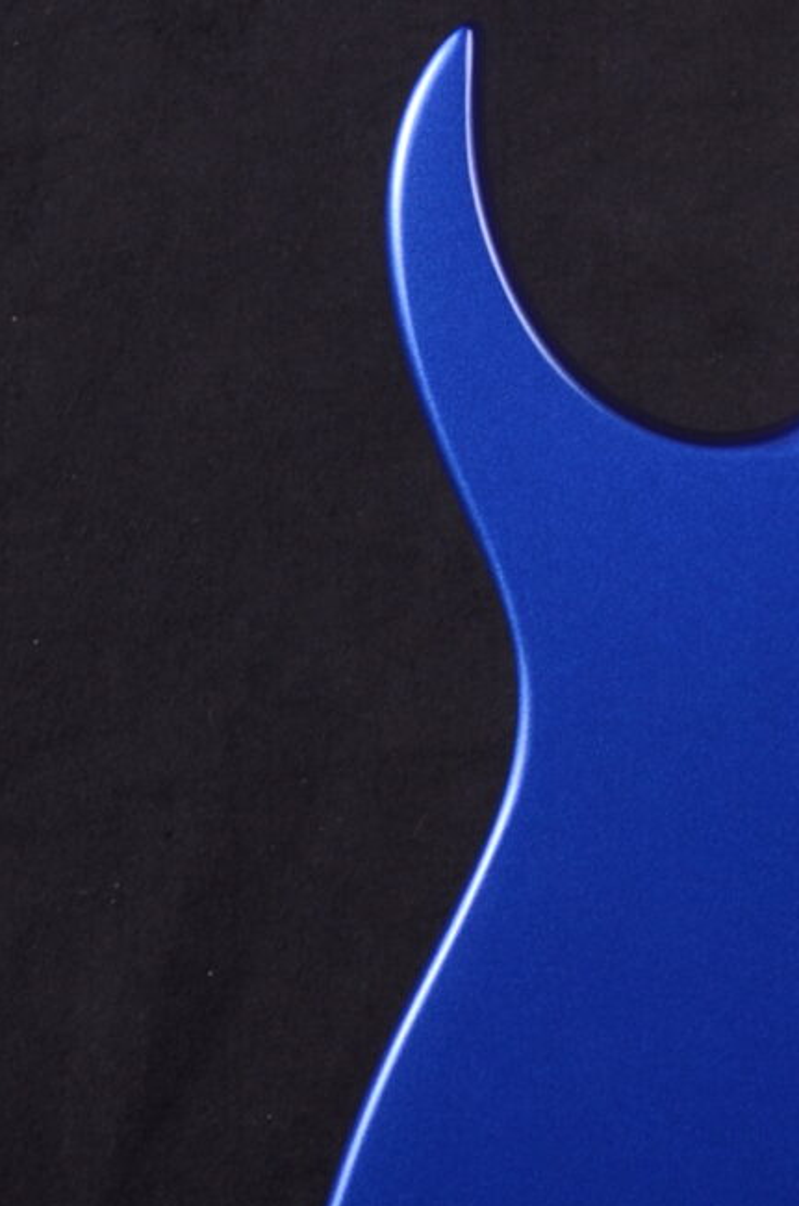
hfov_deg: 7.6
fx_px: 5921
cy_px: -415
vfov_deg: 11.3
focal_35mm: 177
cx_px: 1036
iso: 200
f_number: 11
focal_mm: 30
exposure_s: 1/200
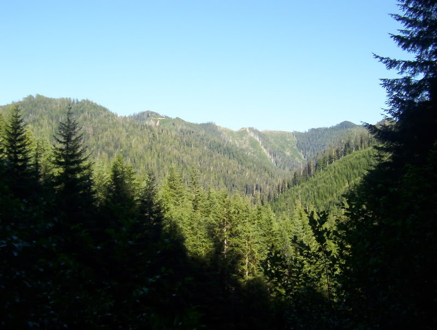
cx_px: 218
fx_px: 456
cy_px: 165
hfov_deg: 51.2
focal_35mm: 36
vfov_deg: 39.8
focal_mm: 5.54
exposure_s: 1/937
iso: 100
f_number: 2.76
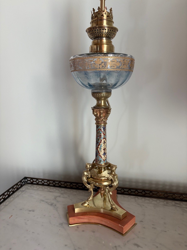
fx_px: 187
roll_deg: -1.0
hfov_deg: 53.1
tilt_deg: -11.8
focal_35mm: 26
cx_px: 94
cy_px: 125
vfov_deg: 67.3
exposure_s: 1/65
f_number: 1.6
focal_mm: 5.96
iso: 125
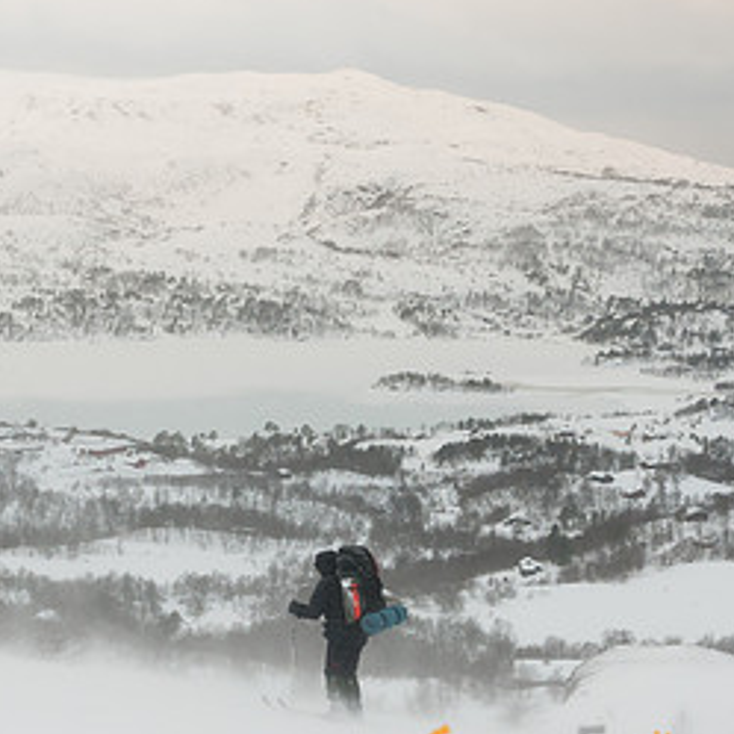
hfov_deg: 16.6
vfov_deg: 17.1
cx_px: -44
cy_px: 398
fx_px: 2447
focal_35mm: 102
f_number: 9
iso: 200
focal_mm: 32
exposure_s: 1/100
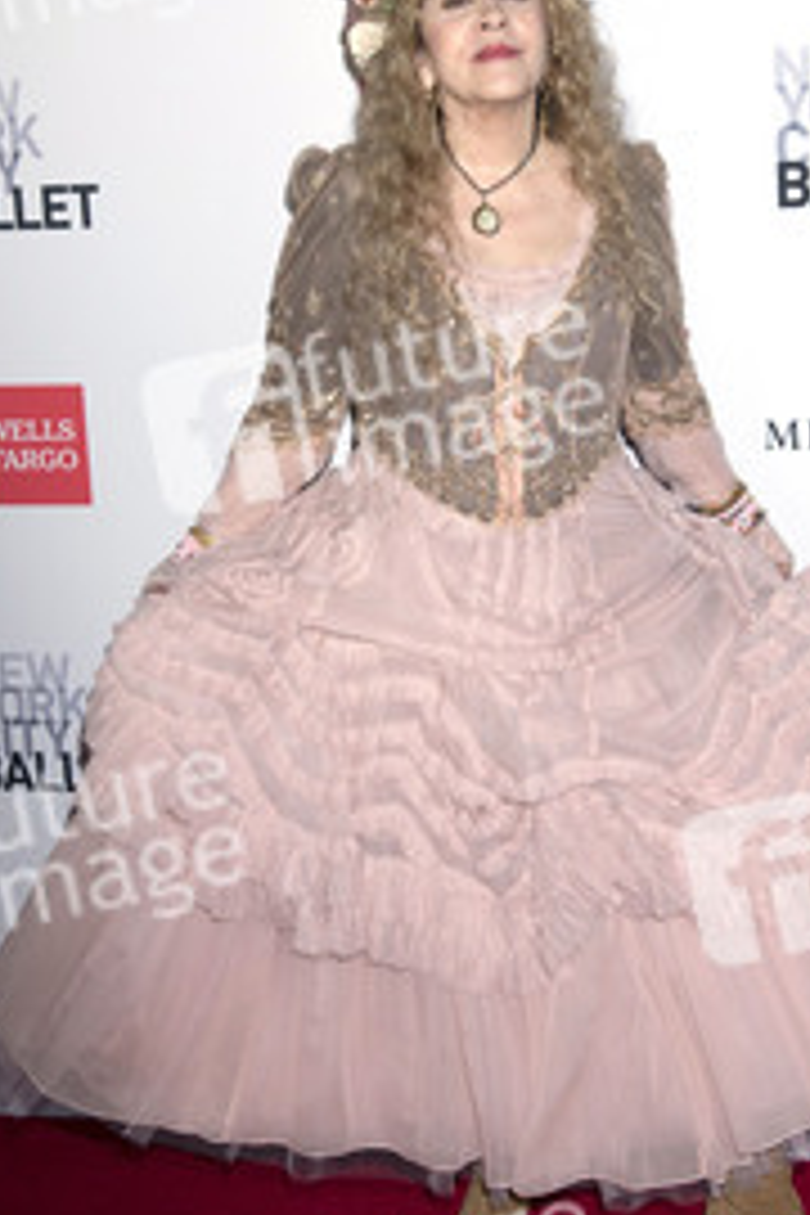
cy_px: 634
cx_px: 504
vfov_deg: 27.3
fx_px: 2497
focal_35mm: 74
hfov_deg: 18.4
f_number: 6.3
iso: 640
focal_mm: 50
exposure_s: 1/160
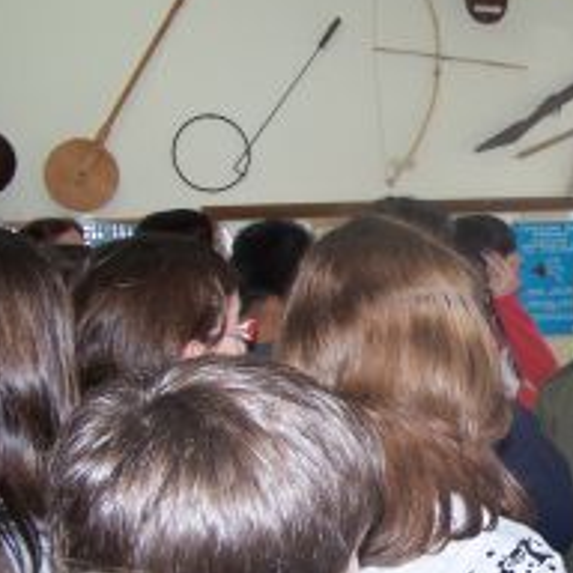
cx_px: 528
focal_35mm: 70
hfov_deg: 23.9
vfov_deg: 24.6
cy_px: 313
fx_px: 1311
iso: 140
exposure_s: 1/60
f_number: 2.8
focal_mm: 6.3
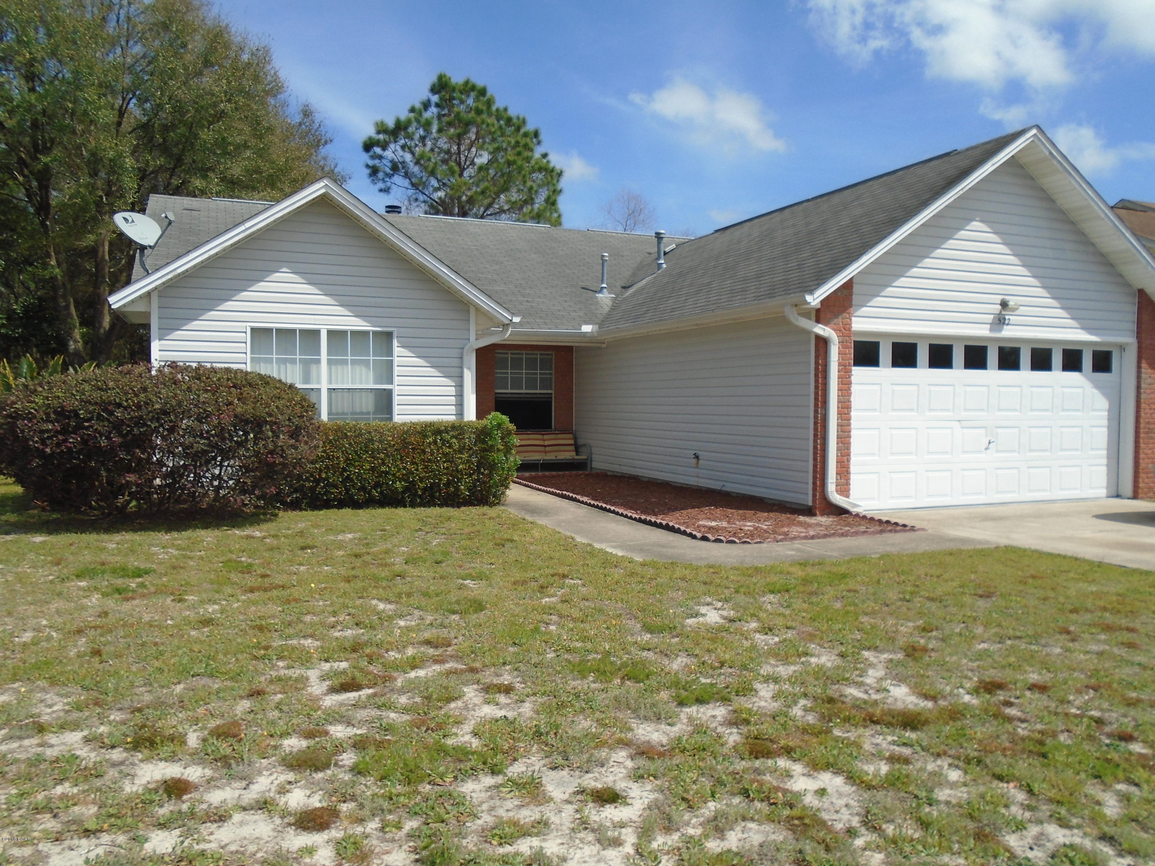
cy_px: 433
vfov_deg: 53.1
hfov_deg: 67.3
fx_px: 868
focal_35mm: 26
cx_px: 578
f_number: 8
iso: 100
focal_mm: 4.6
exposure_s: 1/250
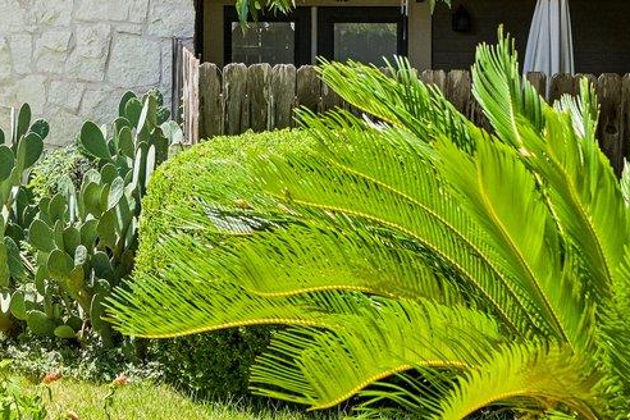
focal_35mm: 100
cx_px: -54
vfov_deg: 13.4
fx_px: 1750
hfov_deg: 19.6
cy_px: -48
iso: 100
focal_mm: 24
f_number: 5.6
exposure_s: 1/250
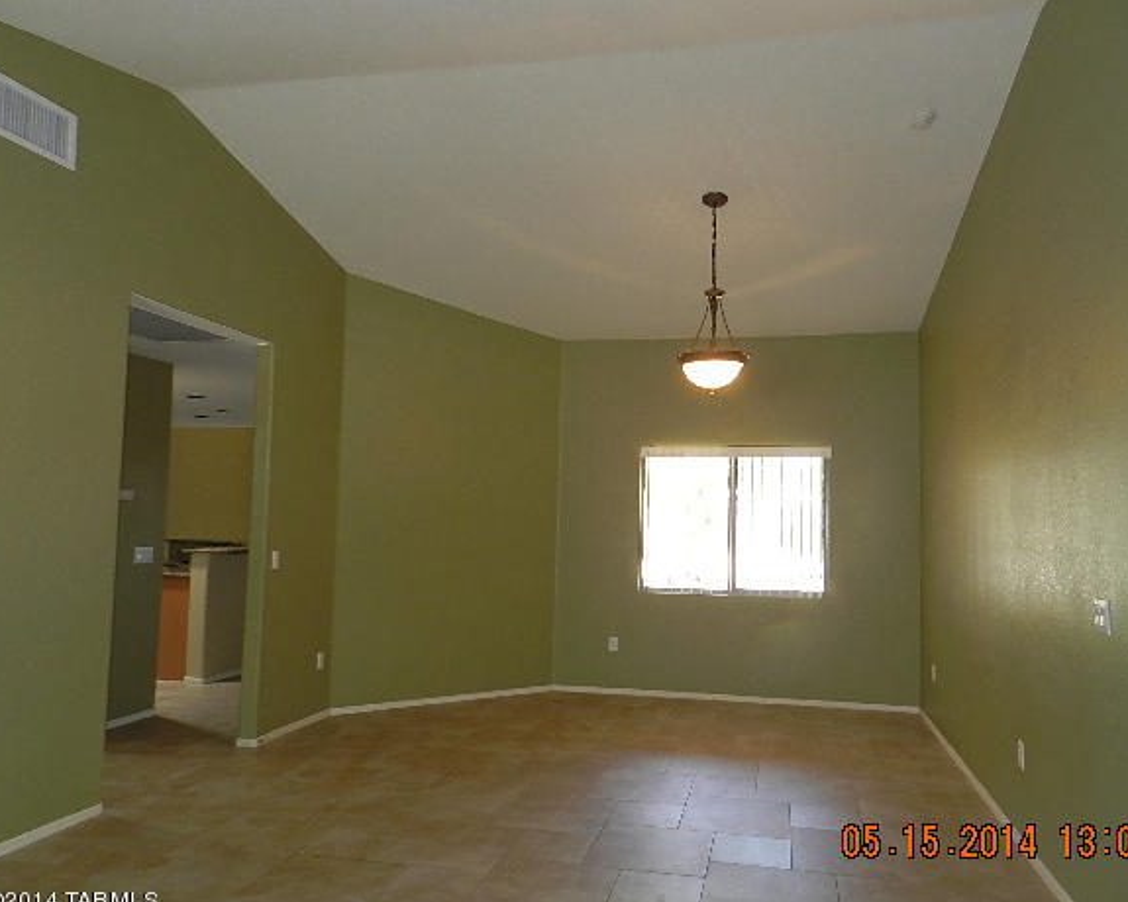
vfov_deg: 56.8
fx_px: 835
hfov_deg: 68.0
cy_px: 469
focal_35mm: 25
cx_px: 602
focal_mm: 4
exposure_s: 1/30
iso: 200
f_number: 3.4
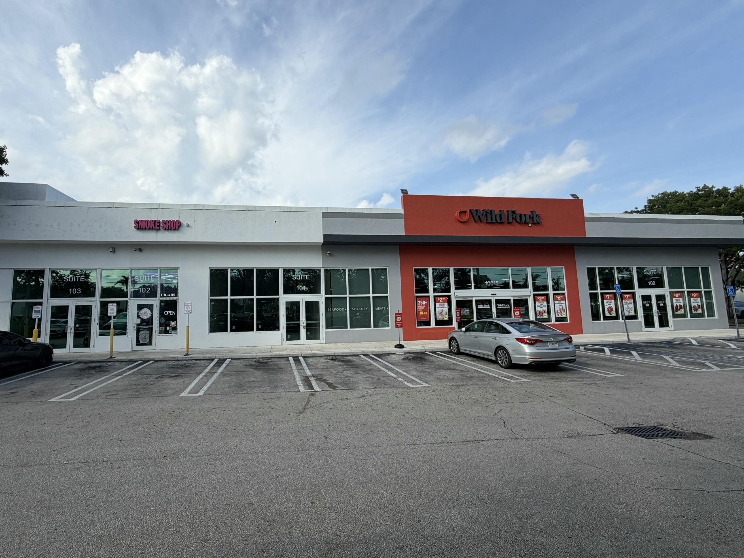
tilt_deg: +5.0
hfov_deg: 94.0
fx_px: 344
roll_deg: +1.4
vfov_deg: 78.1
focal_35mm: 16
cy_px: 275
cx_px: 326
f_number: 2.2
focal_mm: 2.22
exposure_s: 1/830
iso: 20
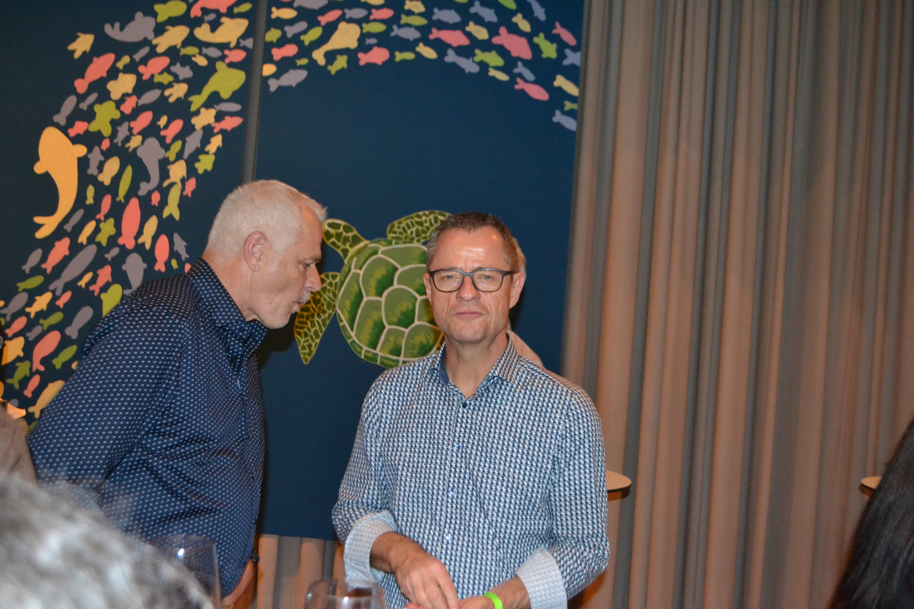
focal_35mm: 36
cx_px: 457
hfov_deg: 53.1
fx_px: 914
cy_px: 304
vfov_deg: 36.9
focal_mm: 24
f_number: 4
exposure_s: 1/60
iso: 3200
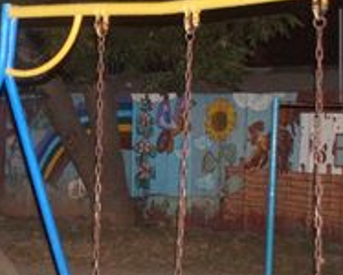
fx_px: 1392
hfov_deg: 13.5
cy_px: 172
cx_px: -123
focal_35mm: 137
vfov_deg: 11.3
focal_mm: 26
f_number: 4.5
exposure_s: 1/60
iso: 3200
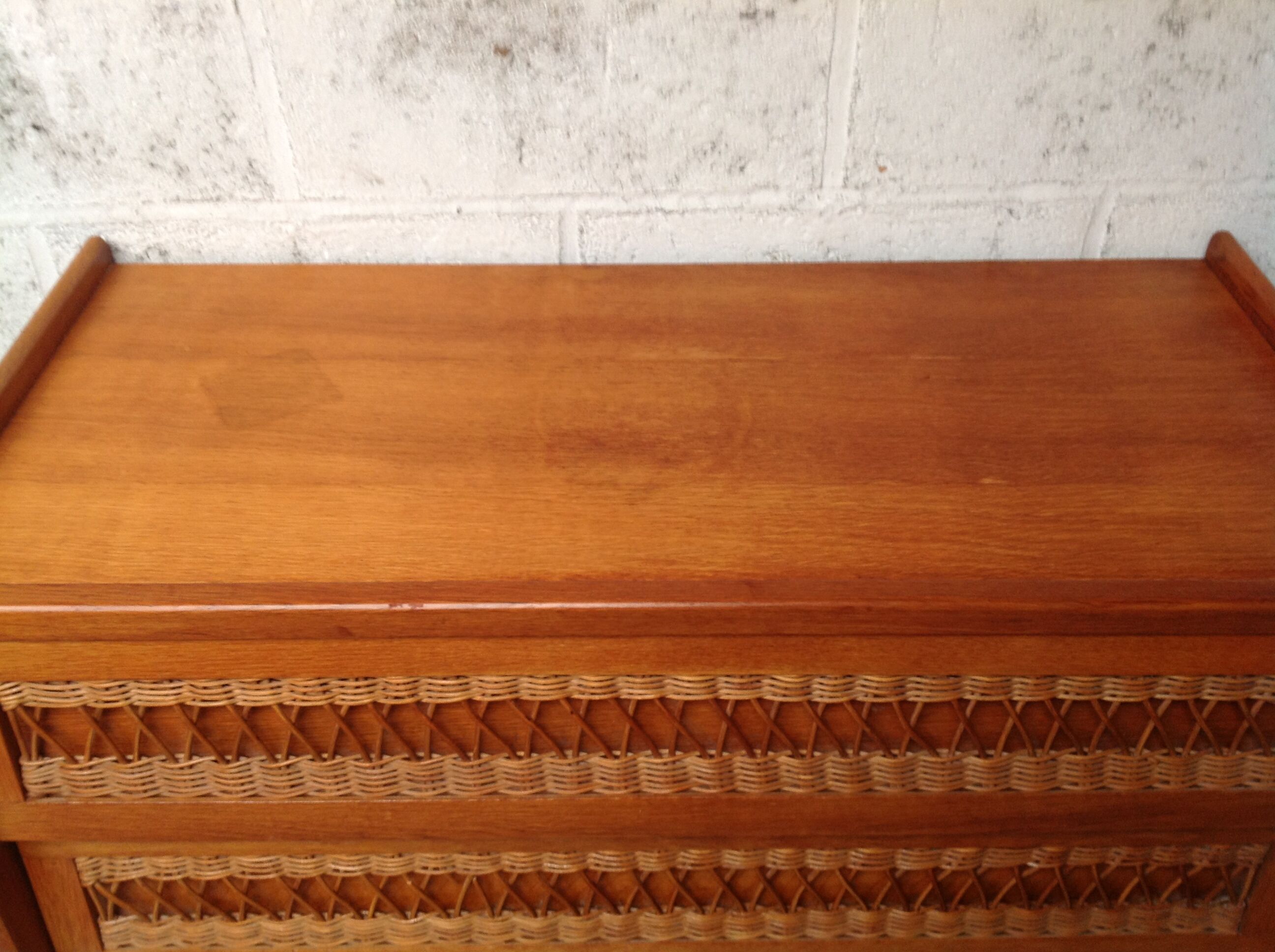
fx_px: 1287
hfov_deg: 52.7
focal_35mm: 35
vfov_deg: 40.6
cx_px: 638
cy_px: 476
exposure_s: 1/15
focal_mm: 4.28
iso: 80
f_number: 2.4
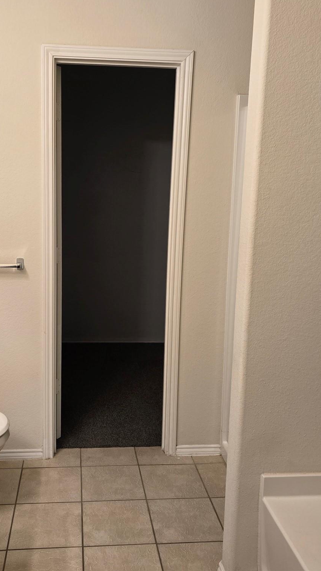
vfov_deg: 58.0
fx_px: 514
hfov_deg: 34.5
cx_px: 119
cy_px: 281
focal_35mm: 34
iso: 125
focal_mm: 6.3
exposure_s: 1/120
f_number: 1.7
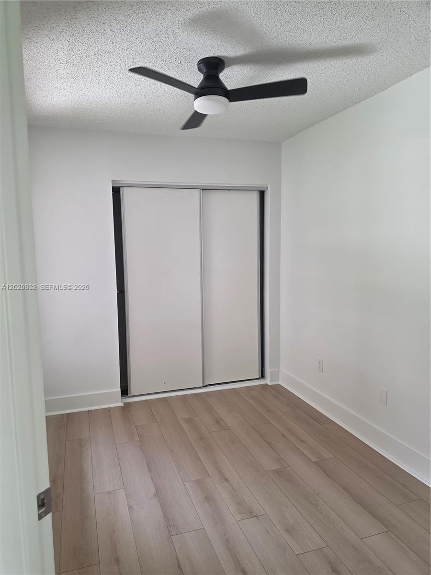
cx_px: 216
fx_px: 382
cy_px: 288
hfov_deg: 58.9
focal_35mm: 23
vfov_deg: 73.9
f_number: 1.4
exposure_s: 1/120
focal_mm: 6.5
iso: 125
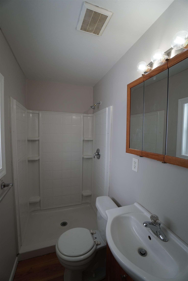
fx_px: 117
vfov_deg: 100.4
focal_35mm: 15
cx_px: 94
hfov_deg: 77.3
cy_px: 140
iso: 400
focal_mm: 10
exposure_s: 1/160
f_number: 4
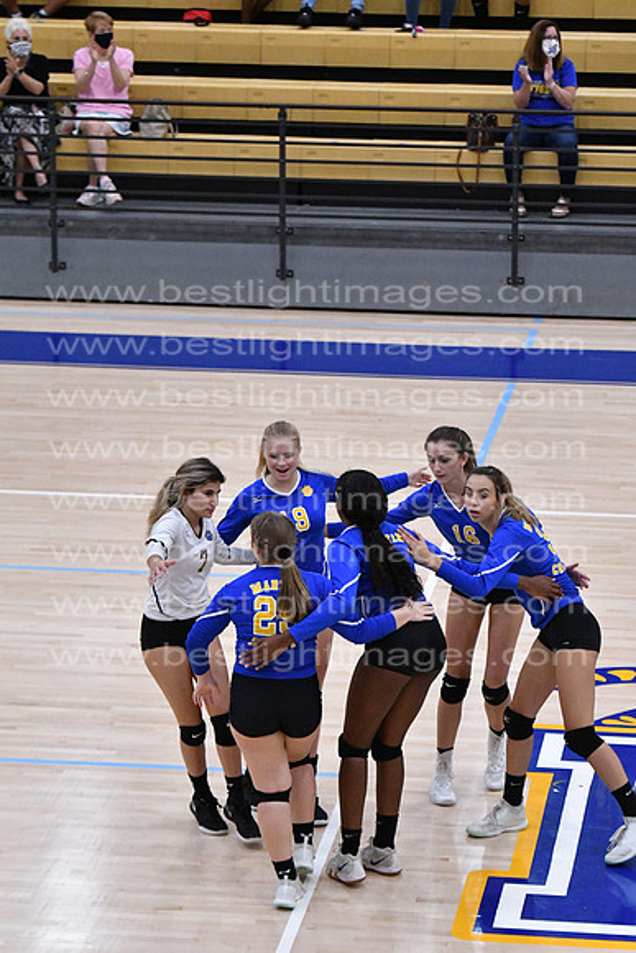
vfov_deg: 13.7
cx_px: 318
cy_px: 476
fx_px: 3972
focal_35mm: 150
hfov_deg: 9.2
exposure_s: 1/1250
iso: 6400
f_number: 3.2
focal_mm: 100
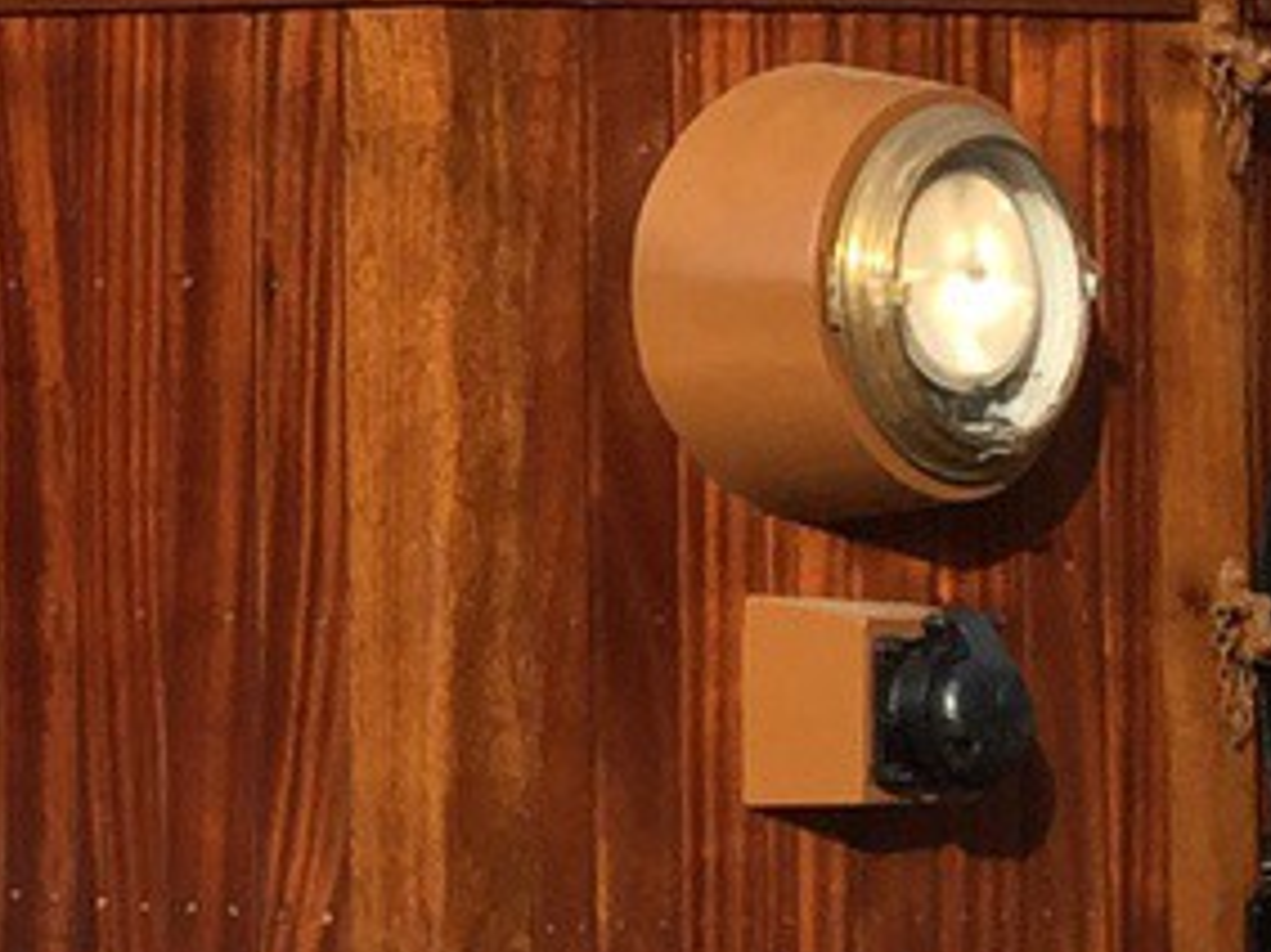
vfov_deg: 7.4
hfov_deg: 9.2
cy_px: -413
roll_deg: -0.8
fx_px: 7230
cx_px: -1603
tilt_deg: +3.9
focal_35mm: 197
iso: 32
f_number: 2.2
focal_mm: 4.15
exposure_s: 1/898
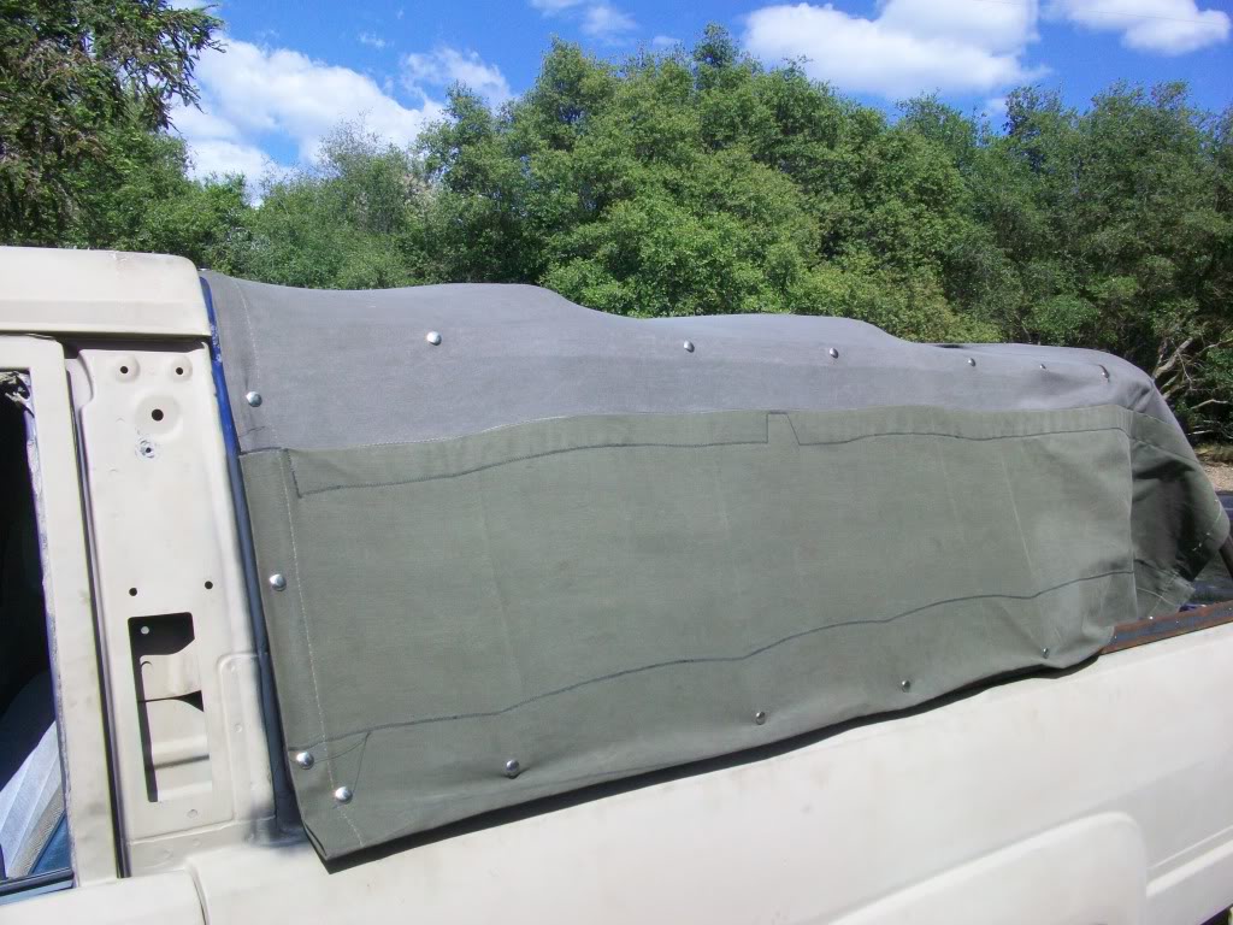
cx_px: 616
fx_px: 1140
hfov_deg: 56.8
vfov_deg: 44.2
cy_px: 462
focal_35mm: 32
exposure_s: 1/250
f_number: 5.5
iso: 64
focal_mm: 5.7
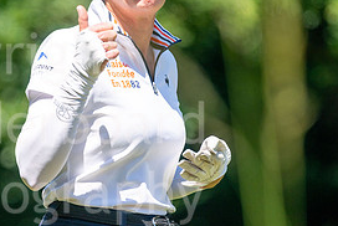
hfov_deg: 3.2
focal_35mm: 639
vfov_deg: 2.2
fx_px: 6006
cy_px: 135
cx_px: 46
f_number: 5
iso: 320
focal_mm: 300
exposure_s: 1/1600
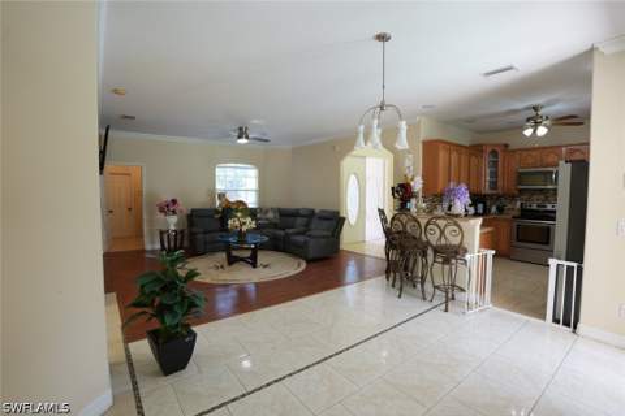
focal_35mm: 16
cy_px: 208
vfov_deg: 73.7
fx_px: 278
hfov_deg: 96.7
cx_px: 312
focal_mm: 16
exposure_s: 1/30
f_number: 2.8
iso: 100
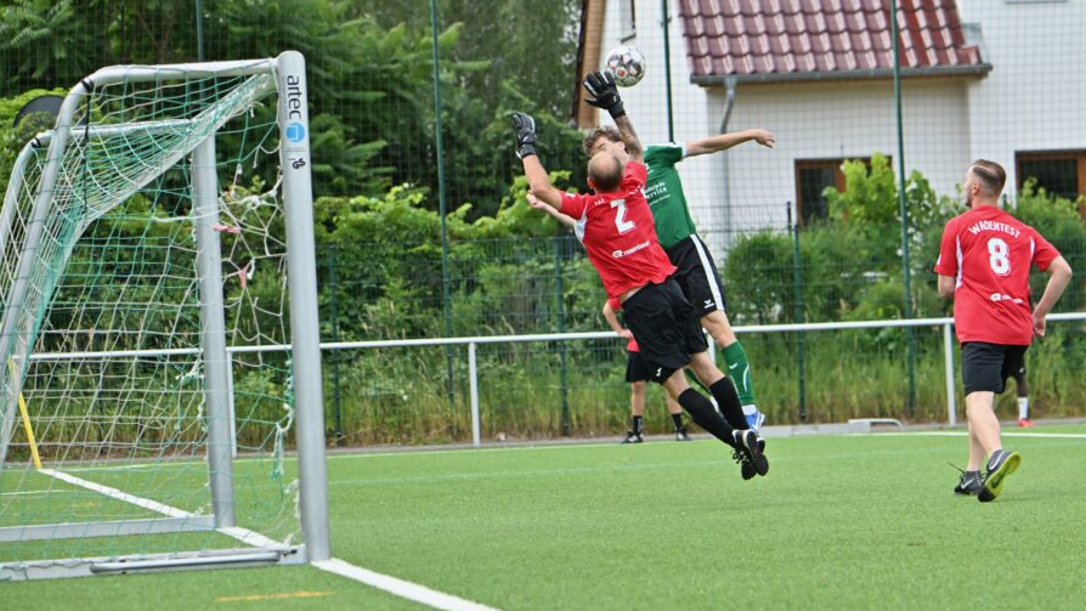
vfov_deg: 6.5
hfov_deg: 11.6
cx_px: 595
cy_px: 242
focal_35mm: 186
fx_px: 5356
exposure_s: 1/1600
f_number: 5
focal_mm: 155
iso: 560
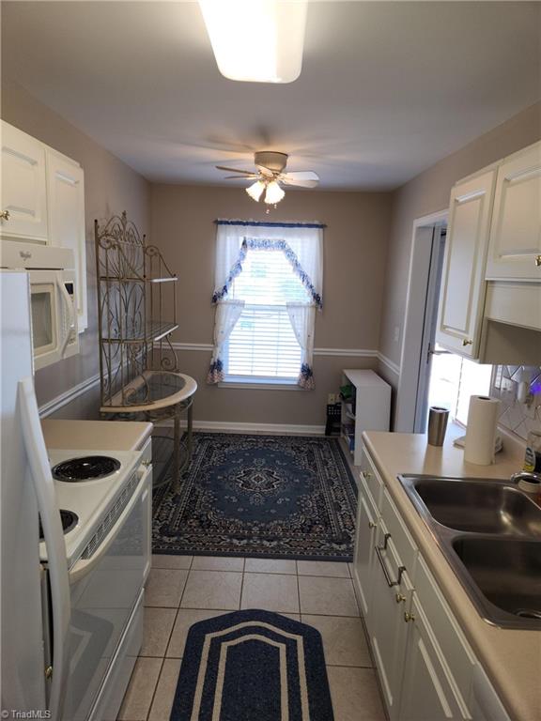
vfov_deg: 73.9
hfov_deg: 58.9
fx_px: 479
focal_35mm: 23
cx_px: 270
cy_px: 360
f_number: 1.8
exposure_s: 1/60
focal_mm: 5.4
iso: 25
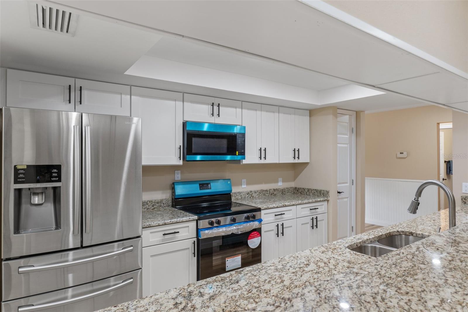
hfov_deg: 81.2
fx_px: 273
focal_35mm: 21
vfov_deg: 59.5
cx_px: 234
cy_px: 156
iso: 320
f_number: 8
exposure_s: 1/1.25
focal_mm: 14
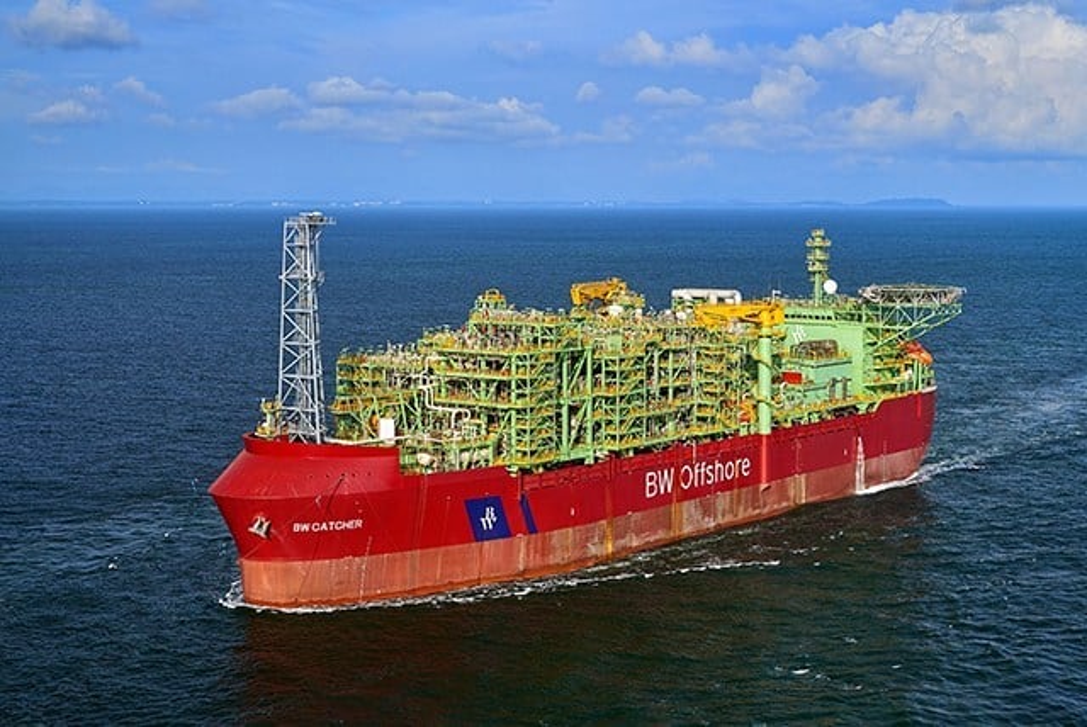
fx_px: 1451
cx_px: 544
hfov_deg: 41.1
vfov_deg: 28.1
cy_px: 364
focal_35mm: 48
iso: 400
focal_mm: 48
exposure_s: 1/400
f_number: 8
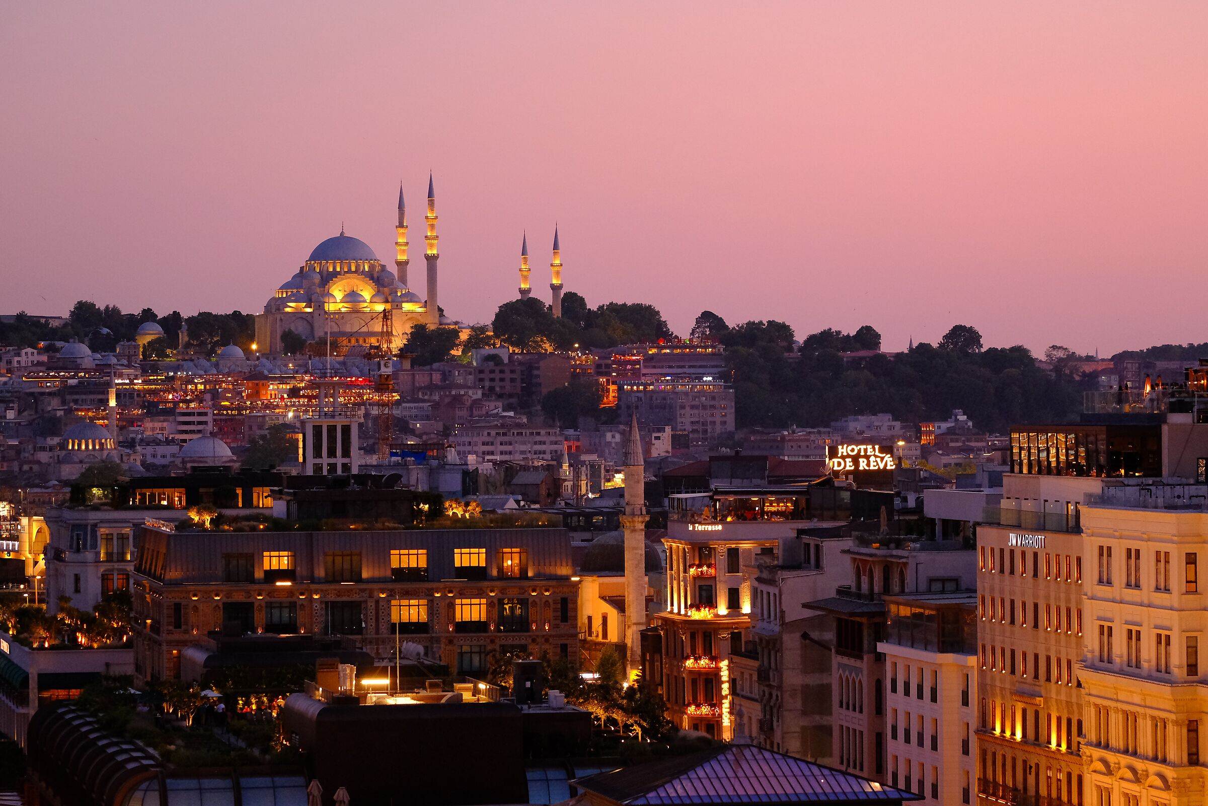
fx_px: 4530
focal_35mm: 135
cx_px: 604
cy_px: 403
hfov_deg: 15.2
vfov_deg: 10.2
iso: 2500
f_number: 2
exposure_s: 1/125
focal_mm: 90
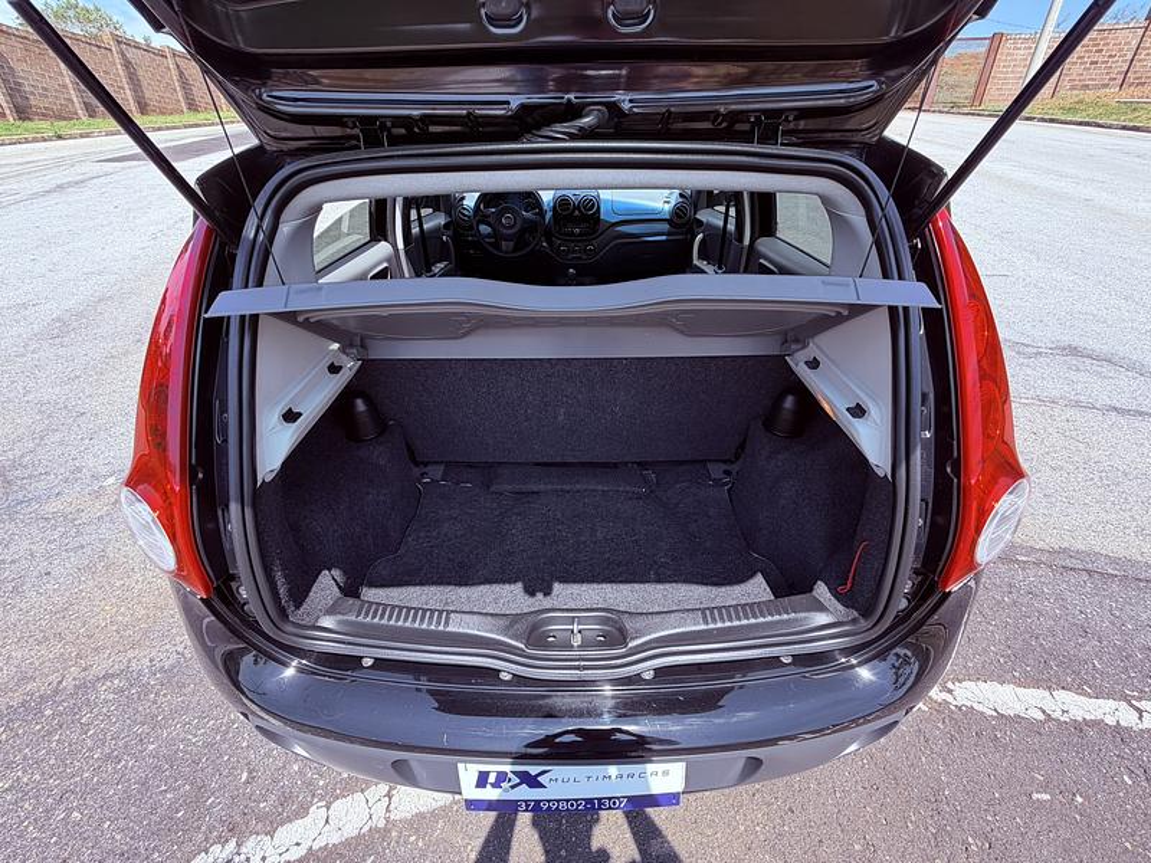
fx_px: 466
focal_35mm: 14
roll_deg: +0.4
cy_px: 432
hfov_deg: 102.1
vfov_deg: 85.7
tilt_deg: -25.3
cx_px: 576
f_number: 2.2
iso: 50
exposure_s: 1/224
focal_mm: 2.22
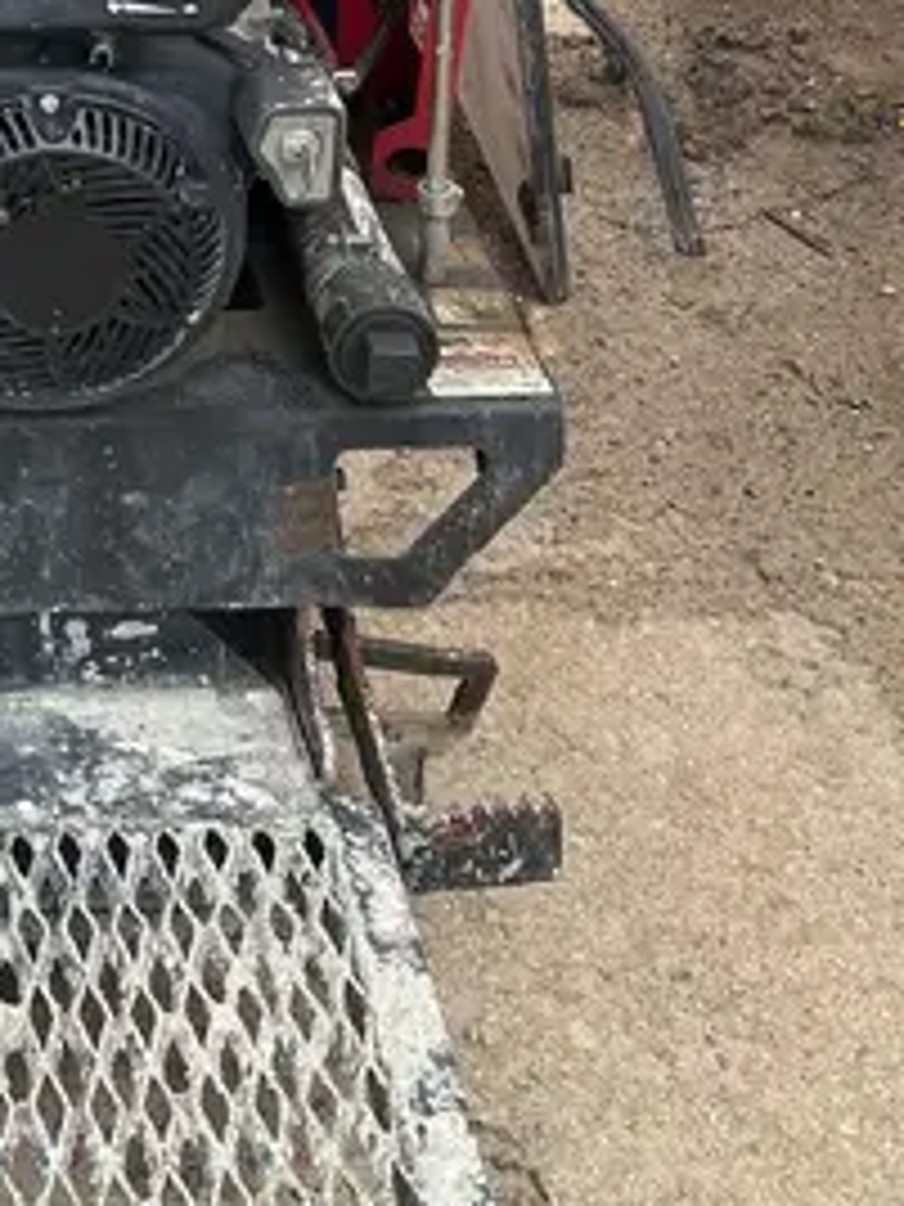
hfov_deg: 19.5
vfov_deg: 25.2
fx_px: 2472
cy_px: -160
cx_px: -189
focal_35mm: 71
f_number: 1.5
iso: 50
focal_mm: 5.7
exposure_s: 1/775
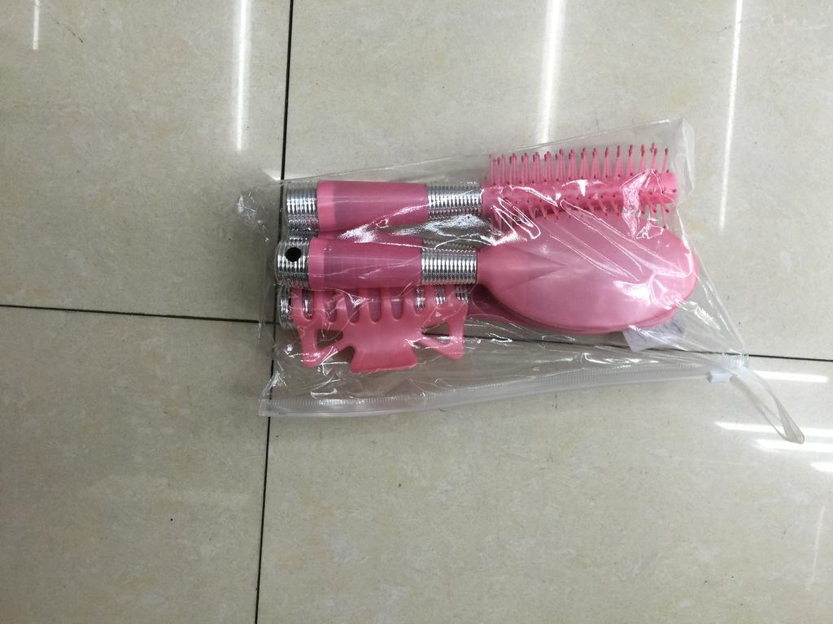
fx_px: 698
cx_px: 416
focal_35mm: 29
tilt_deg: -88.5
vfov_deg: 48.2
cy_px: 312
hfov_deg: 61.7
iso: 32
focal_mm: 4.15
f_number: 2.2
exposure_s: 1/30
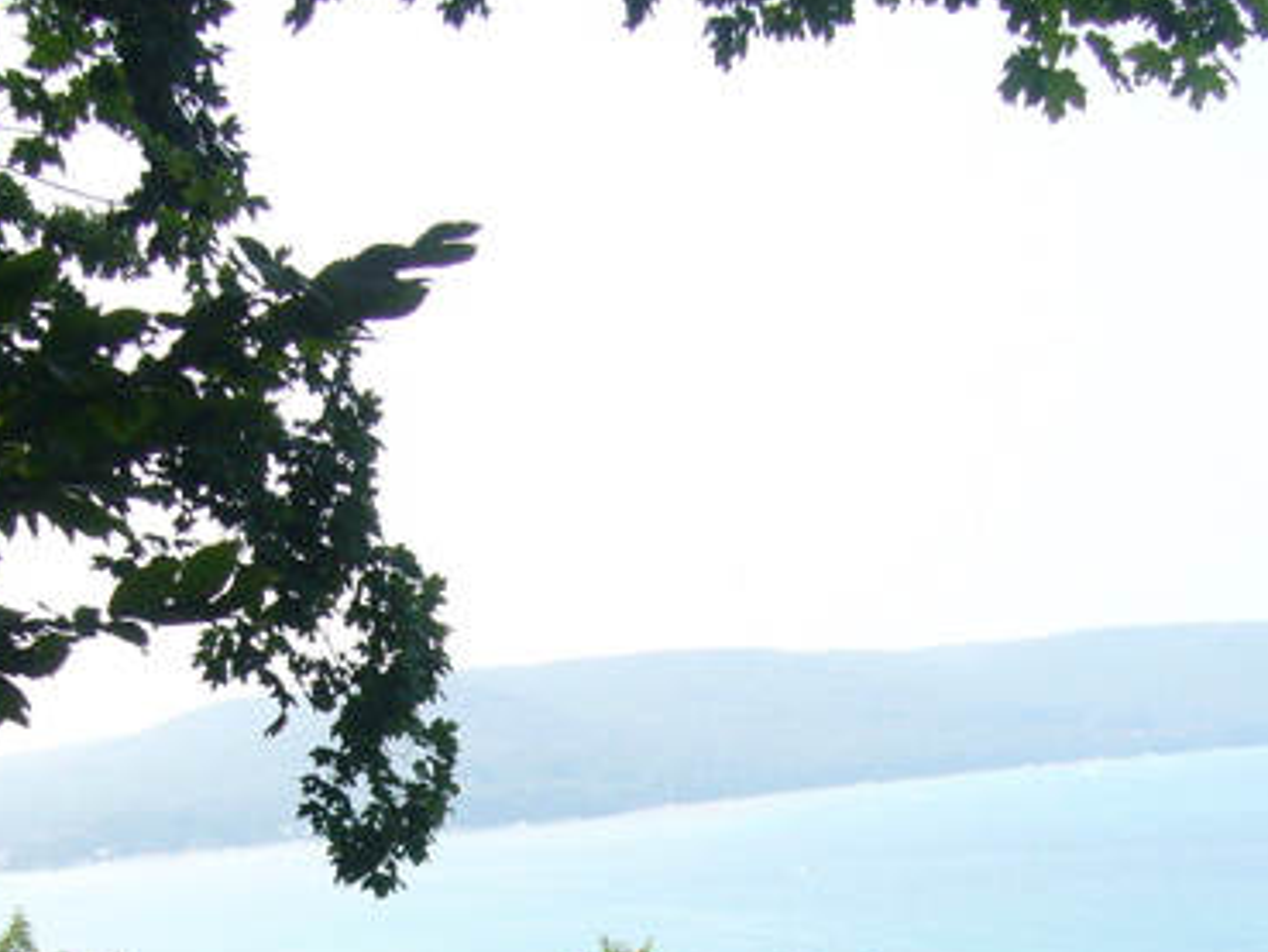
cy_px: 921
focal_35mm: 91
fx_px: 3334
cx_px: 636
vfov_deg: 16.0
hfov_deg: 21.5
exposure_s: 1/160
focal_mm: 5.8
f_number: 5.6
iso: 80
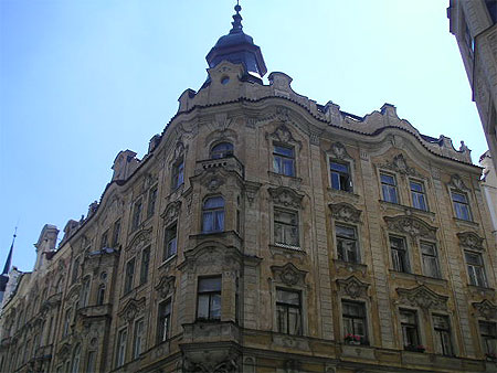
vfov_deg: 37.8
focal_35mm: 38
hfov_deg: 49.0
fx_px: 546
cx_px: 248
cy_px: 186
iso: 50
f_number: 6.7
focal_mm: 6
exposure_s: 1/180
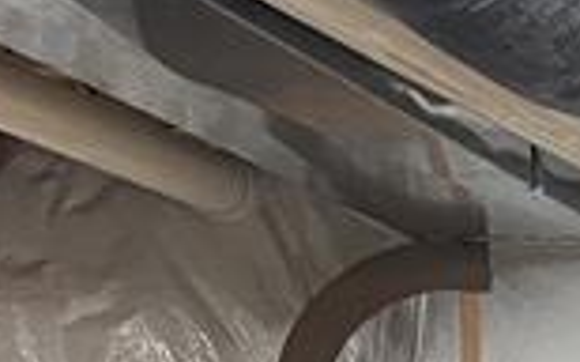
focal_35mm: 183
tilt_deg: -7.2
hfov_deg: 9.7
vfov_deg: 6.5
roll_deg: +0.5
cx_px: 1518
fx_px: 2891
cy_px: 1105
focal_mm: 5.1
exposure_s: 1/60
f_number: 1.6
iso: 160
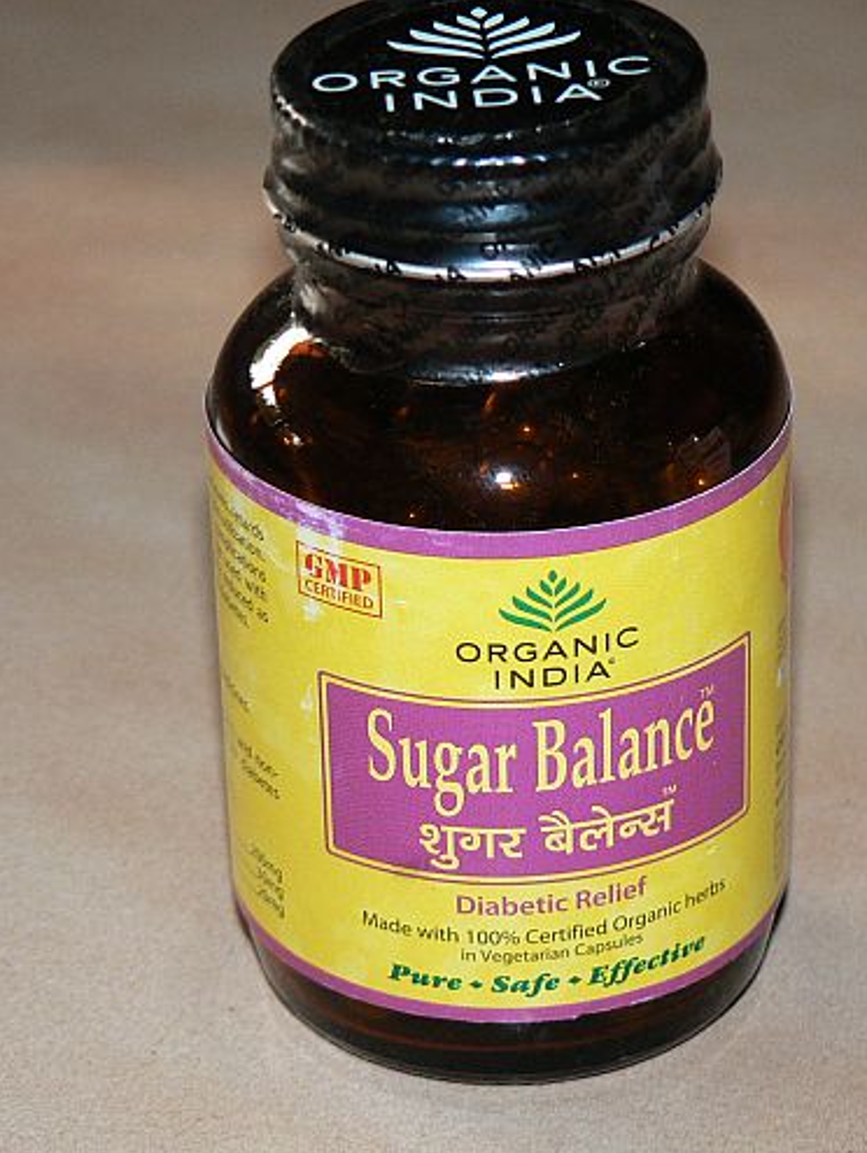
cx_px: 549
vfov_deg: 14.1
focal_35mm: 140
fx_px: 4669
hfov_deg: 10.6
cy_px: 580
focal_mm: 17.3
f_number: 3.2
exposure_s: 1/60
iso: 200
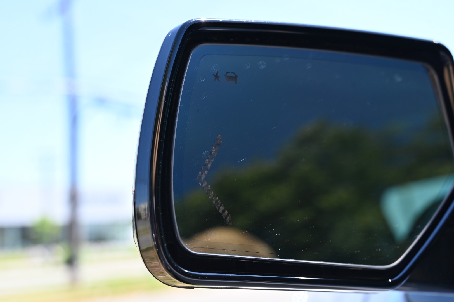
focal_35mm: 49
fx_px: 617
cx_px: 227
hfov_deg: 40.4
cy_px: 151
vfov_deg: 27.5
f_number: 5.6
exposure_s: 1/250
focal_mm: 49
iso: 200
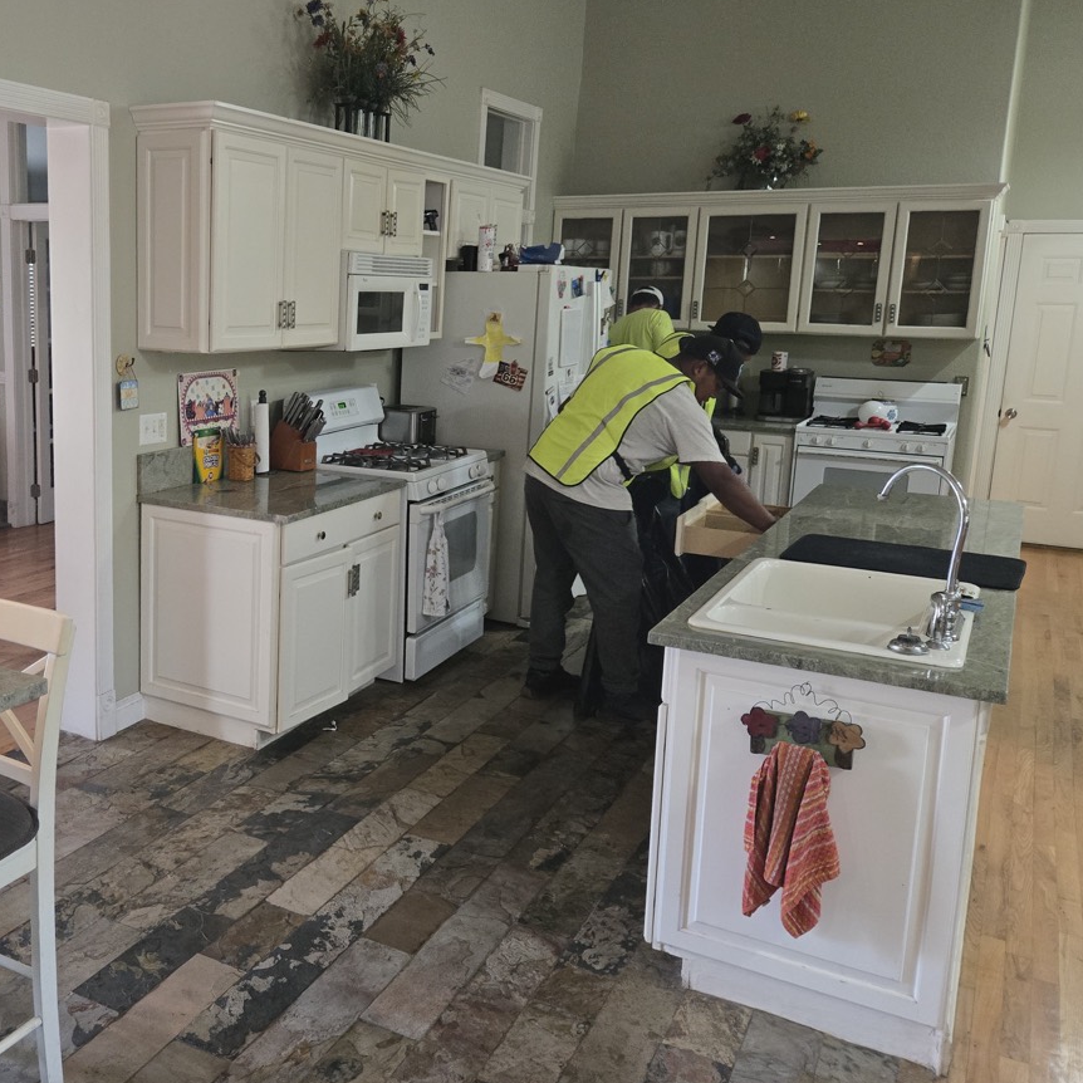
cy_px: 505
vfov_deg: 49.7
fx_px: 1168
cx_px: 244
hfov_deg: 47.5
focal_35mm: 33
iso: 800
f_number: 1.8
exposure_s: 1/120
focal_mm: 5.4
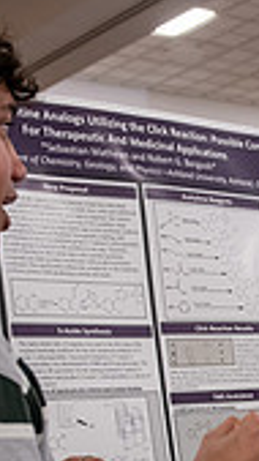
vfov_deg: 20.0
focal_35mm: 104
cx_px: 365
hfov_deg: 11.3
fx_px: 1270
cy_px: 454
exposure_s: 1/160
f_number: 3.5
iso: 1000
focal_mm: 29
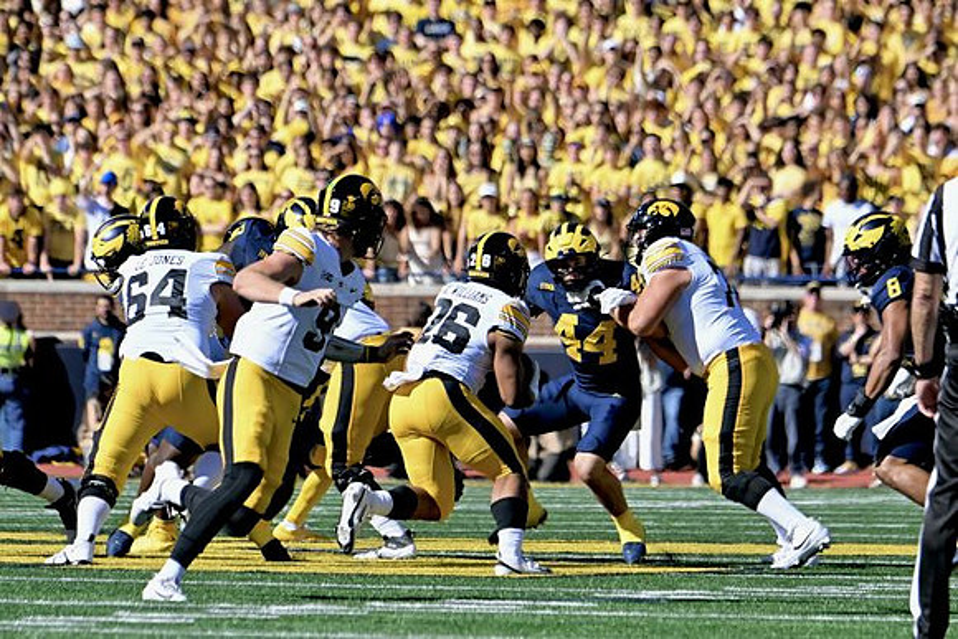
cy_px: 320
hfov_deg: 4.4
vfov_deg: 3.0
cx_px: 479
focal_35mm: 465
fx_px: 12376
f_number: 5.6
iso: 320
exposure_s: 1/1250
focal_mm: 310
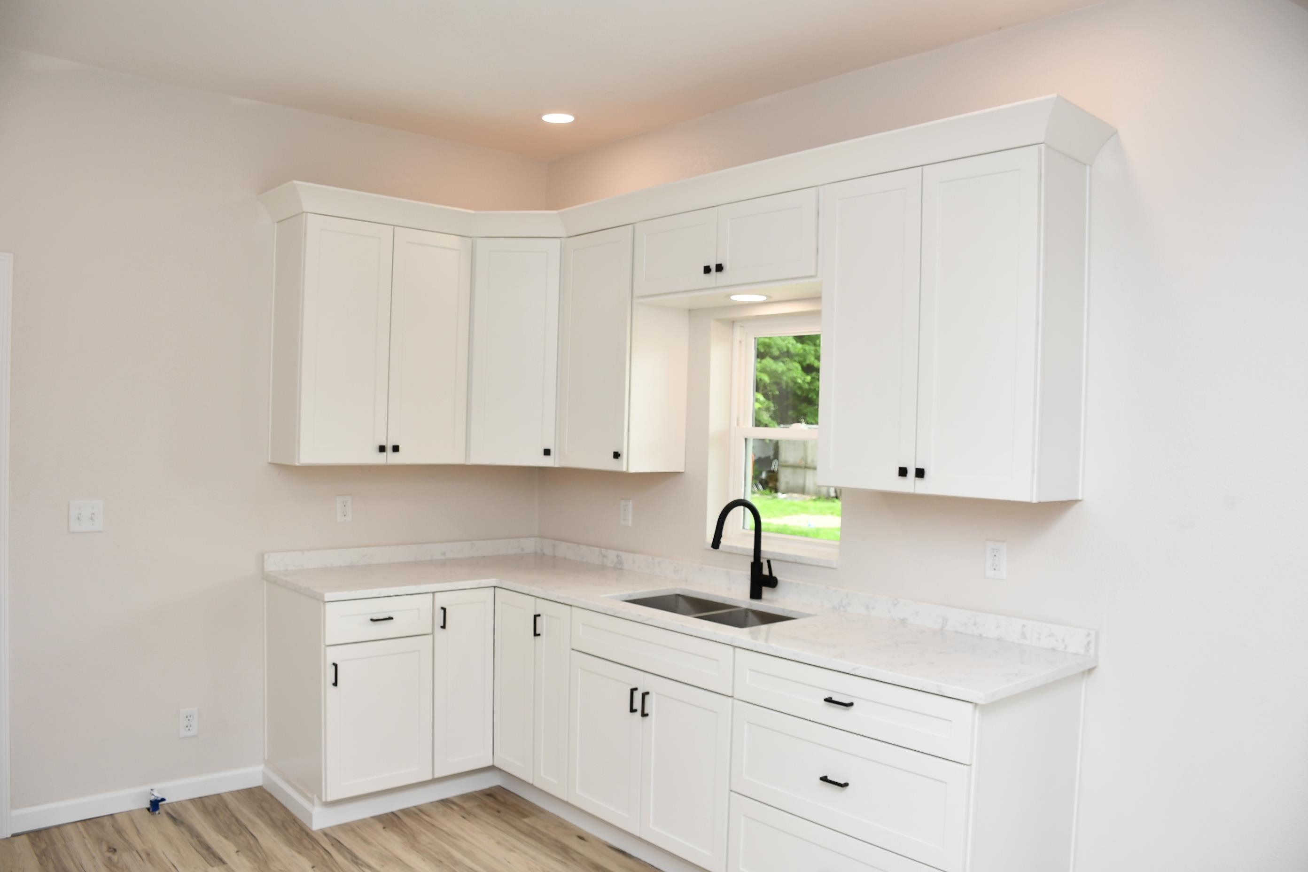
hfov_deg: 67.4
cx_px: 654
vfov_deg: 47.9
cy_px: 436
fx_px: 981
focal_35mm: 27
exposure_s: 1/100
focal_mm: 18
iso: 200
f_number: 5
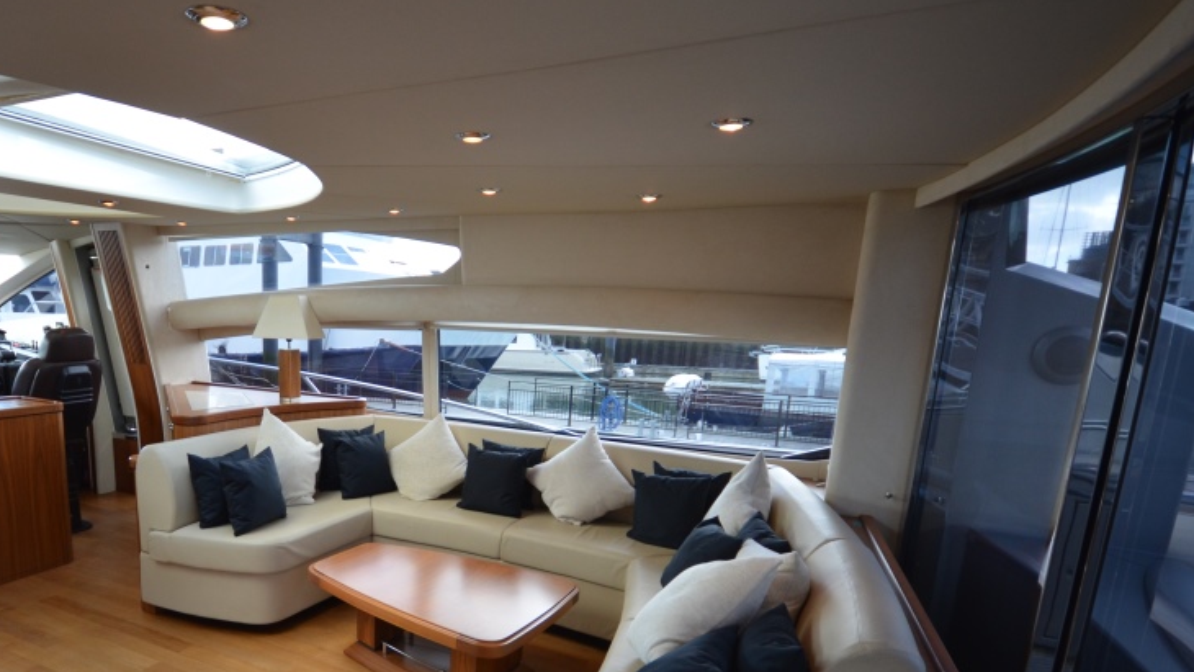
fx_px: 697
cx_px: 422
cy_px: 456
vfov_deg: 50.4
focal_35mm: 22
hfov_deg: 79.1
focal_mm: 10
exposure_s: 1/60
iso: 500
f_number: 4
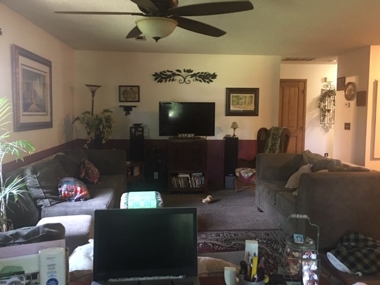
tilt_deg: -4.8
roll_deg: +0.0
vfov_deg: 48.2
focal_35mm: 29
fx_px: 318
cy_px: 142
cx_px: 190
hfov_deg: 61.7
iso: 100
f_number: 2.2
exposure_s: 1/4
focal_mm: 4.15
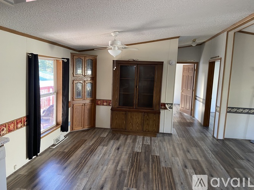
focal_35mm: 26
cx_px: 127
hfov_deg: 67.3
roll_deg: -1.5
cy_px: 95
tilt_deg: -6.5
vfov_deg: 53.0
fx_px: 191
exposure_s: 1/60
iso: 160
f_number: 1.8
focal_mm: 4.25
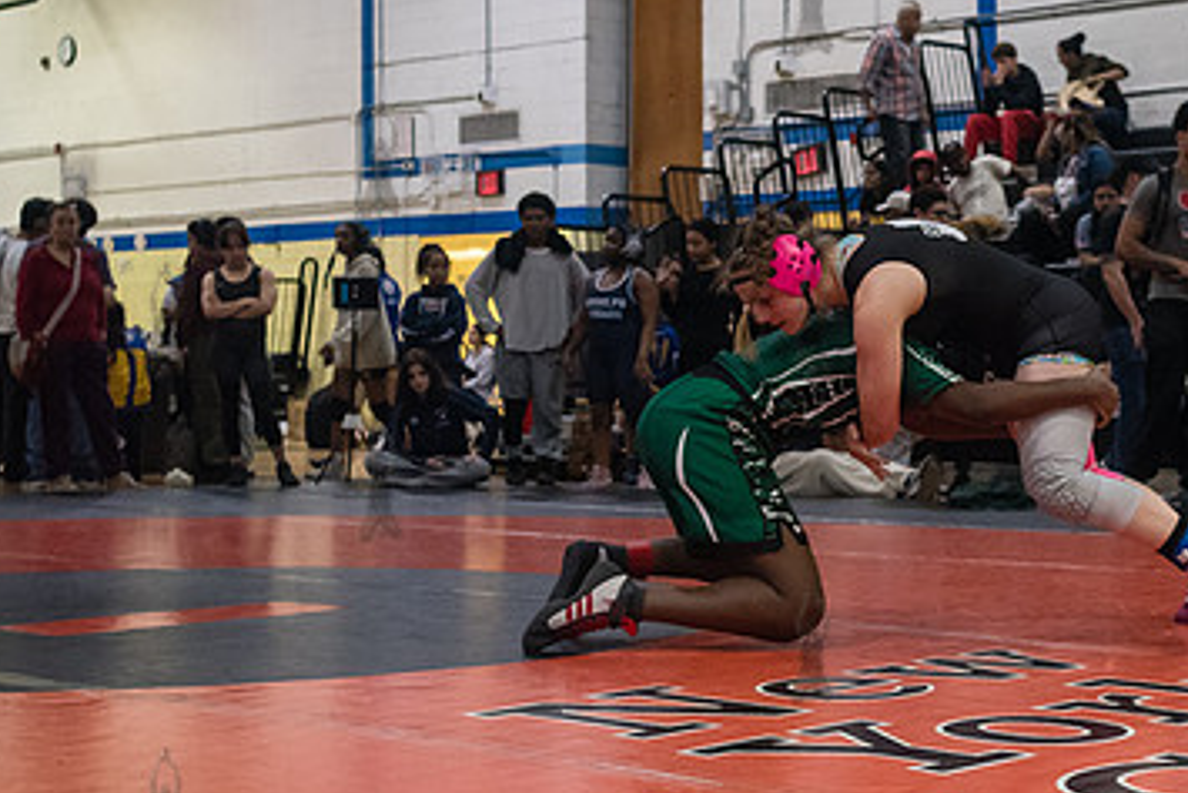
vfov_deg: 19.2
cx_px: 756
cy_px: 414
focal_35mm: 71
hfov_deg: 28.3
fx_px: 2344
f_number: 3.2
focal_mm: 35
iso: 5000
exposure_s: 1/500
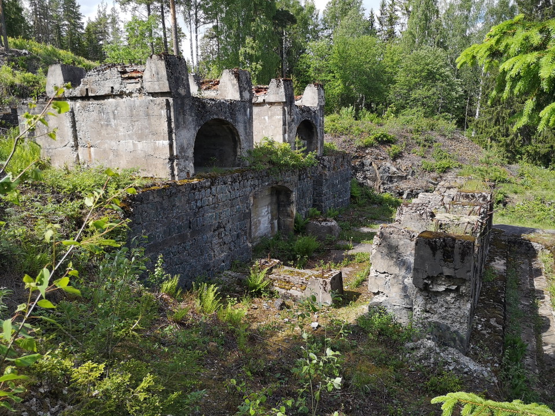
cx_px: 278
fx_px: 433
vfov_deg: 51.4
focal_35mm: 27
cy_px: 208
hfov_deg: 65.3
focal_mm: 3.95
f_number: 1.8
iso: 50
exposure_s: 1/1208
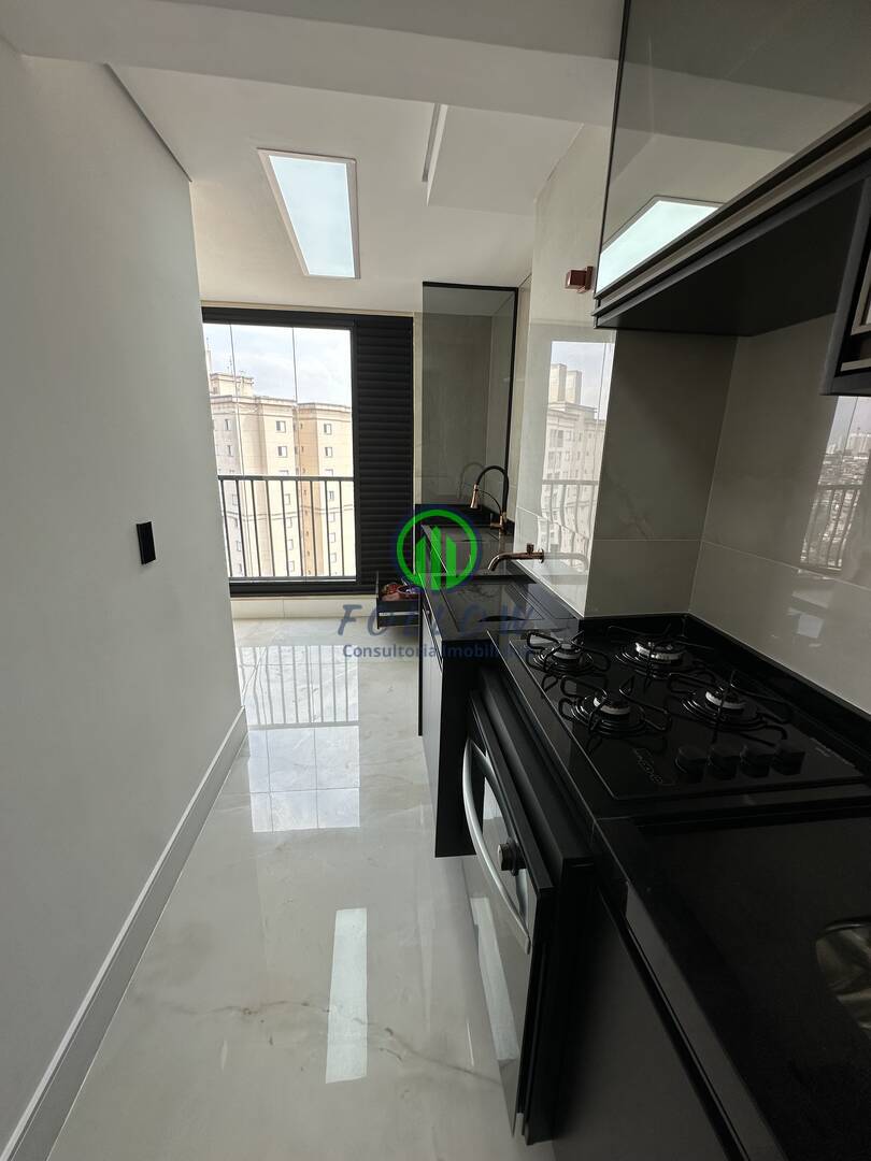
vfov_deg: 102.1
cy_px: 580
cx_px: 436
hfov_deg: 85.7
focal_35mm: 14
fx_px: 470
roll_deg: -1.8
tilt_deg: -14.8
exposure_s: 1/280
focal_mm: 2.22
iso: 40
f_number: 2.2
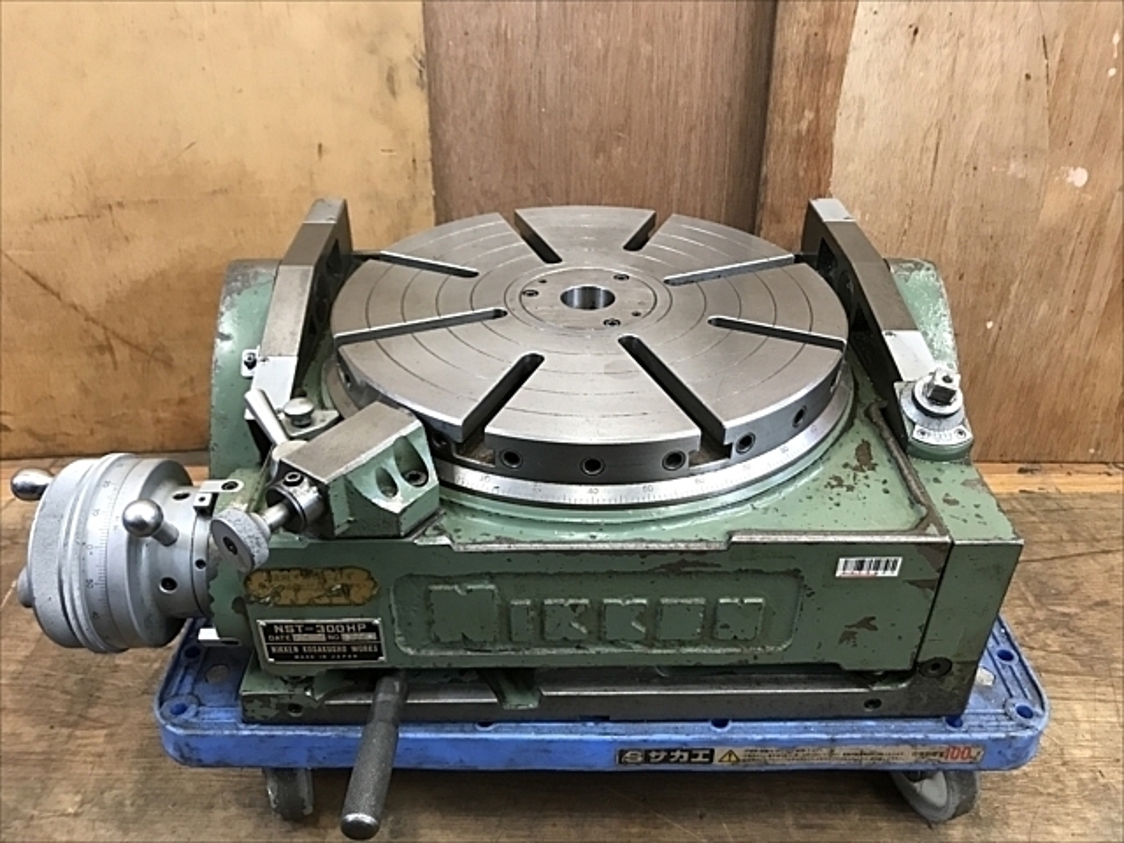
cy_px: 422
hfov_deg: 63.4
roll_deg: -2.3
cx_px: 562
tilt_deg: -33.5
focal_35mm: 28
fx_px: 909
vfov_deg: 49.7
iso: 50
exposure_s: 1/15
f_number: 1.8
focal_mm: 3.99
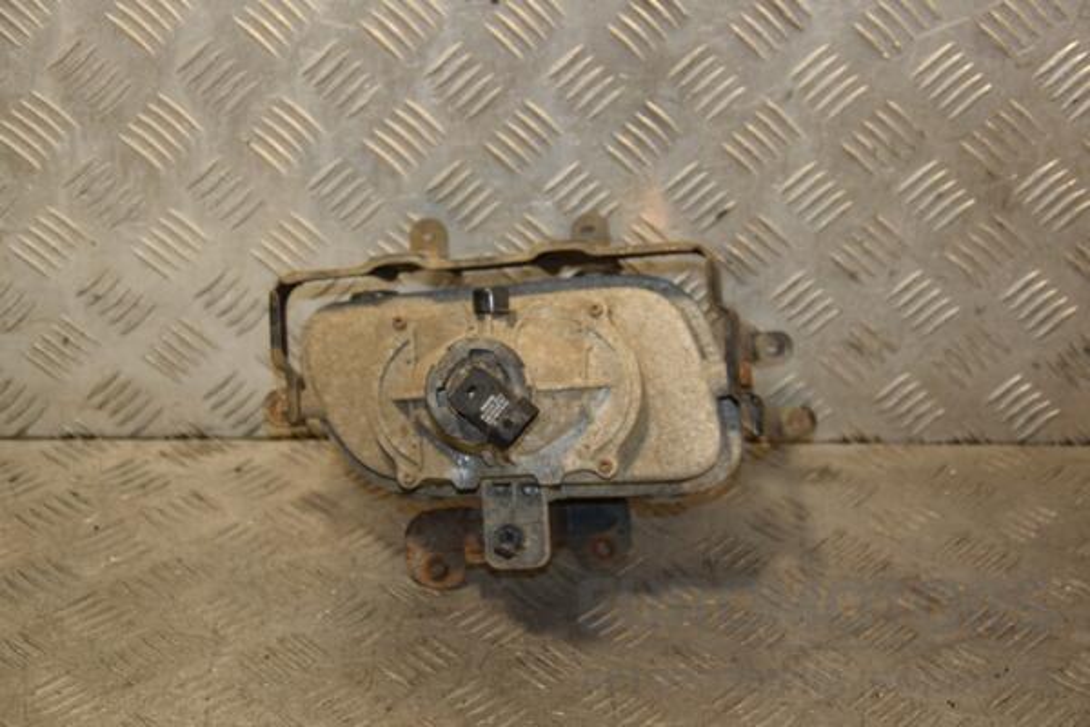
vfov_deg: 18.9
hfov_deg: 28.1
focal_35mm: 72
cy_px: 364
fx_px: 2180
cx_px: 545
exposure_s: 1/160
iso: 800
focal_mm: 48
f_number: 4.8
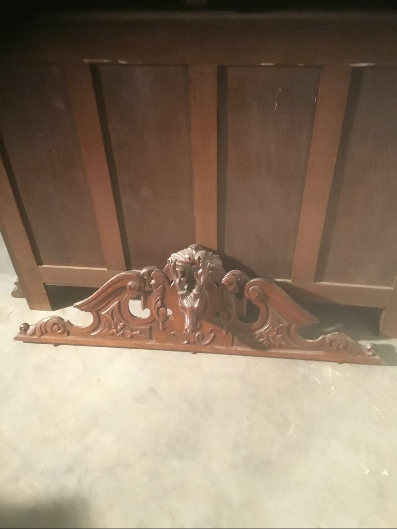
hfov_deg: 45.4
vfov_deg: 58.4
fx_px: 474
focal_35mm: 31
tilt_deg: -40.1
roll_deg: +0.7
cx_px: 198
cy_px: 264
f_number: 2.4
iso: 500
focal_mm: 3.3
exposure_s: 1/17
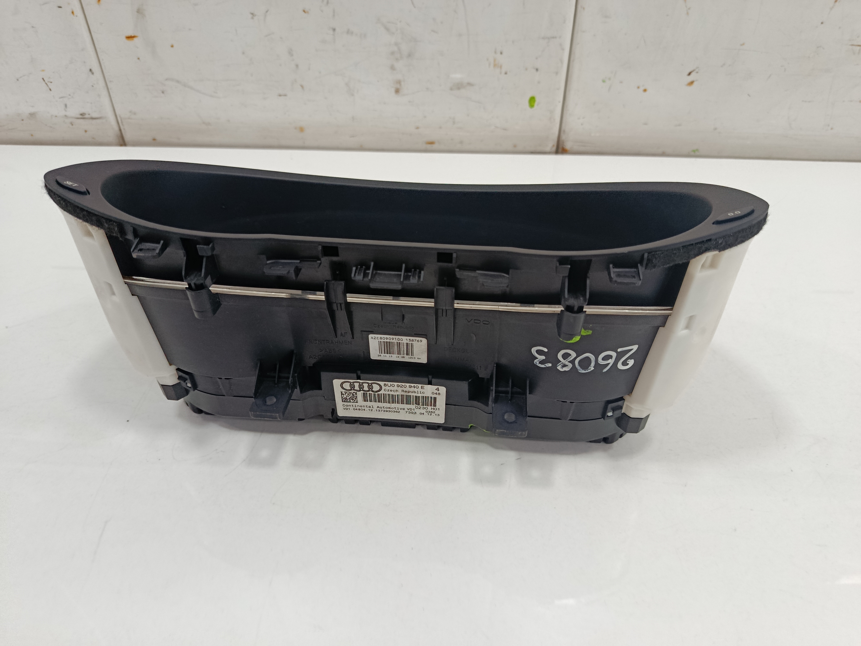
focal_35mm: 24
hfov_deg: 71.6
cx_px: 430
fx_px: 597
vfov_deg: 56.8
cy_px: 323
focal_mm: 5.24
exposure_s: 1/100
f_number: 1.7
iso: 1133
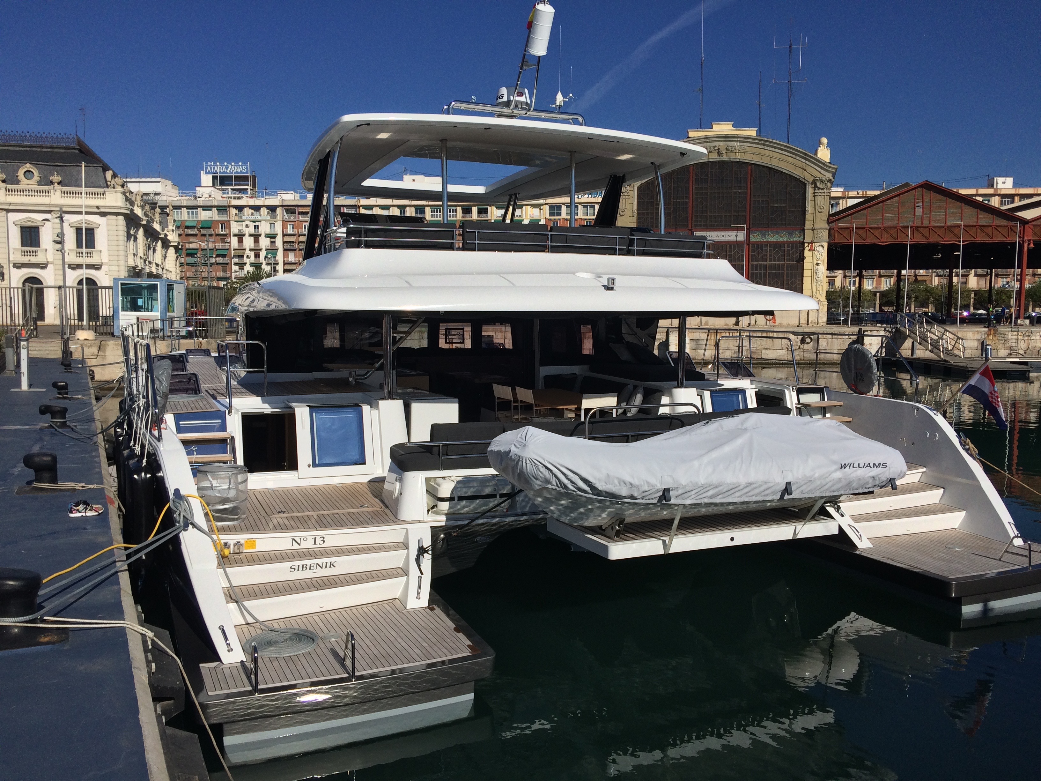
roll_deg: -0.5
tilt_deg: -5.1
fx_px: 872
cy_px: 390
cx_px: 520
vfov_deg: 48.2
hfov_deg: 61.7
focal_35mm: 29
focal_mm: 4.15
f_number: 2.2
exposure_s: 1/6849
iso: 32
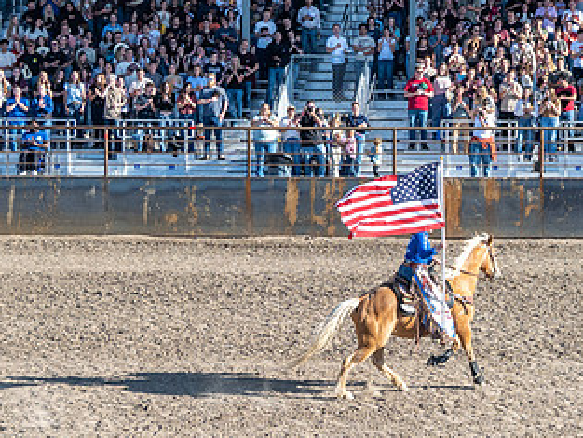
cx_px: 499
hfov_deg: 15.3
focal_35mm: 128
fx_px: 2157
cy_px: 185
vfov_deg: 11.6
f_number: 4
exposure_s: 1/1000
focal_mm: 38
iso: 125
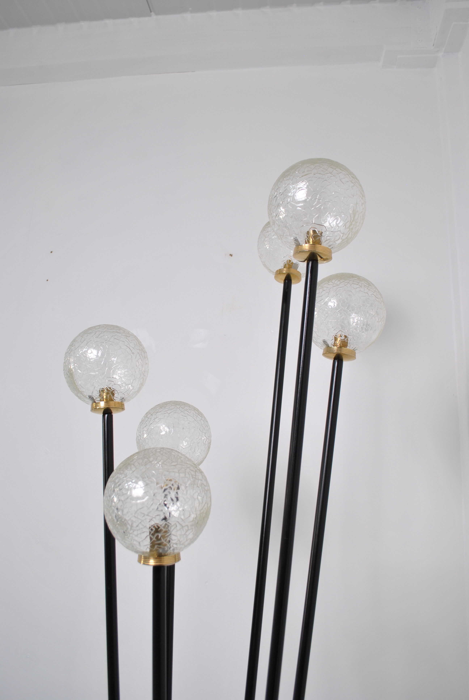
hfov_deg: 43.7
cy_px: 350
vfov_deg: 61.9
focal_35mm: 30
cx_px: 234
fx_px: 585
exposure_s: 1/30
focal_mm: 20
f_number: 5.6
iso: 220
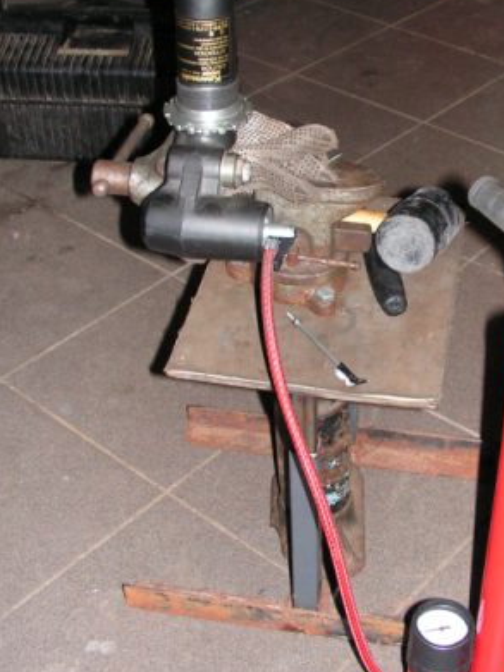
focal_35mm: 59
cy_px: 277
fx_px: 1146
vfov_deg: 32.6
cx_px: 356
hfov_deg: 24.6
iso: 200
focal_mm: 6
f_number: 3.2
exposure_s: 1/40
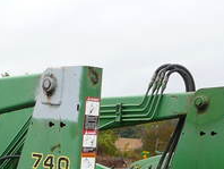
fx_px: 622
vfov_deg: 14.7
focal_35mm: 96
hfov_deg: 19.6
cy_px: 228
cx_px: -21
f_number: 2.8
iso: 80
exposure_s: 1/250
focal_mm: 5.2
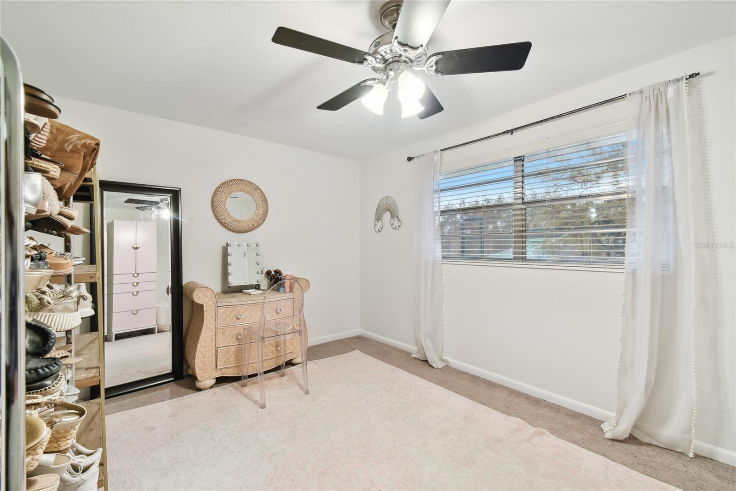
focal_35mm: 15
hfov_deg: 100.4
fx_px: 307
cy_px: 246
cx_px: 368
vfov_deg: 77.3
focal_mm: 10
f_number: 7.1
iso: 100
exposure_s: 1/3.33
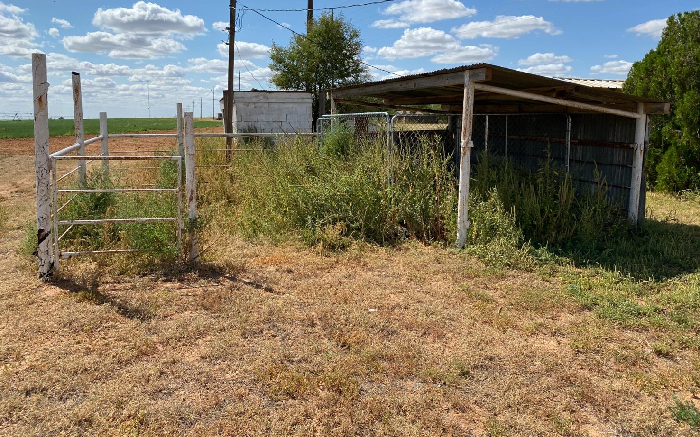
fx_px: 534
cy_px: 172
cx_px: 349
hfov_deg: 66.5
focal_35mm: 28
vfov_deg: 44.3
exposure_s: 1/3731
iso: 32
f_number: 1.8
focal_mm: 4.25
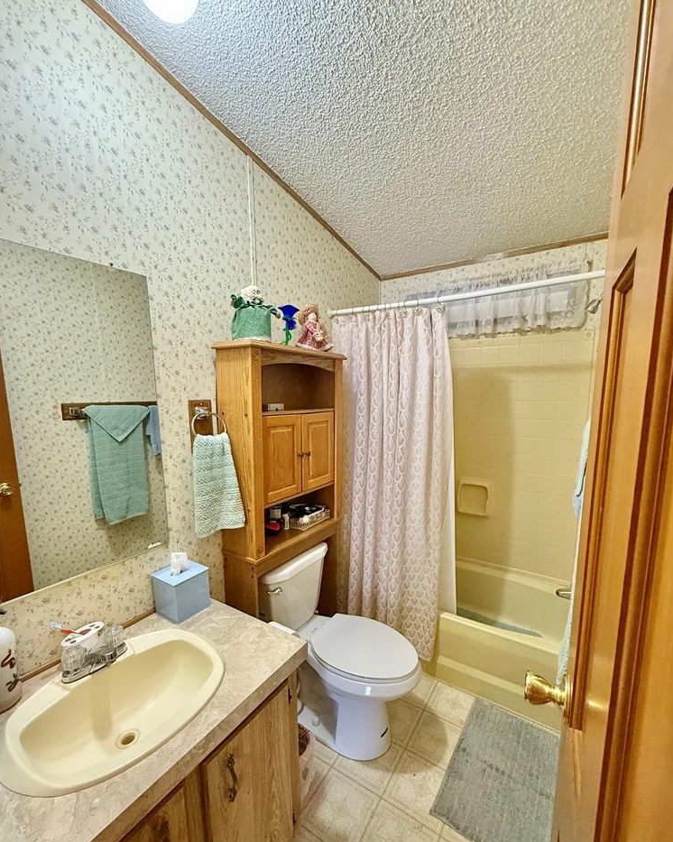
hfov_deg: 84.0
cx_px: 343
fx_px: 374
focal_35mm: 15
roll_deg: +0.3
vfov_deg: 96.7
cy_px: 448
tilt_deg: -8.0
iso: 500
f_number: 2.2
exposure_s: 1/60
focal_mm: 2.22
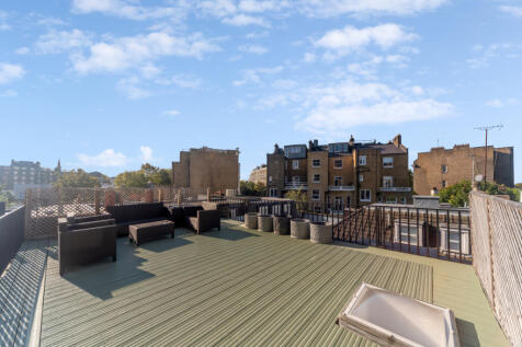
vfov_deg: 90.0
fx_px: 174
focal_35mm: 12
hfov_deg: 112.6
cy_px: 174
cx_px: 261
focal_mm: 12
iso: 320
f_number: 8
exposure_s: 1/800
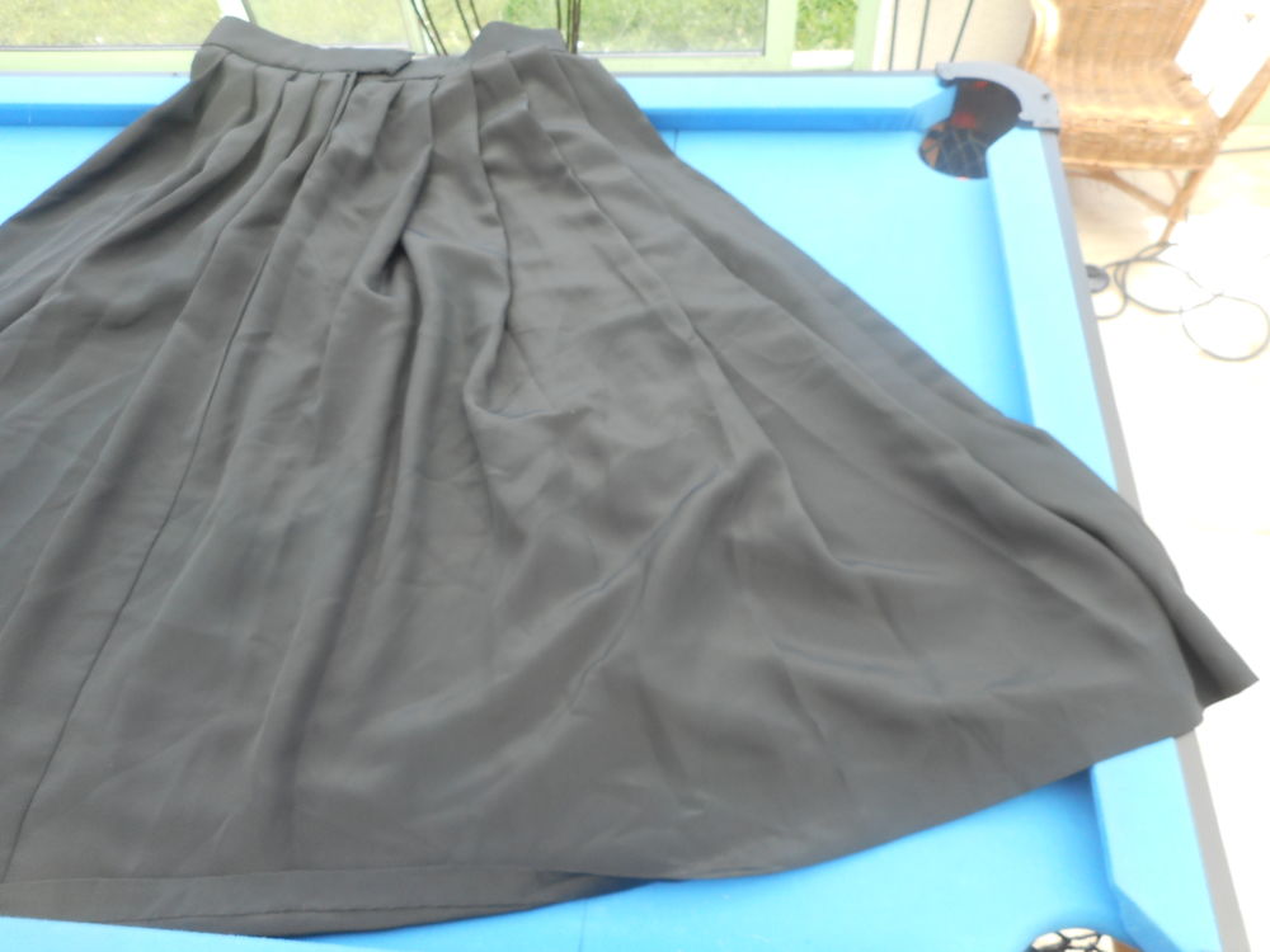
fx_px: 917
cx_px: 635
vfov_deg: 54.9
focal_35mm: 25
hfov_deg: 69.4
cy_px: 476
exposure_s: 1/40
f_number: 3.7
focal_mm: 4.5
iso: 80
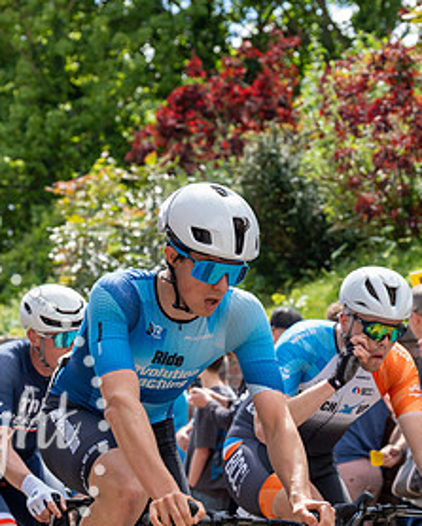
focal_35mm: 137
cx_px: 225
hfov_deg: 11.3
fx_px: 2135
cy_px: 332
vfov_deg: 14.0
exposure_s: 1/1000
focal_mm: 70
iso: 500
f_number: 5
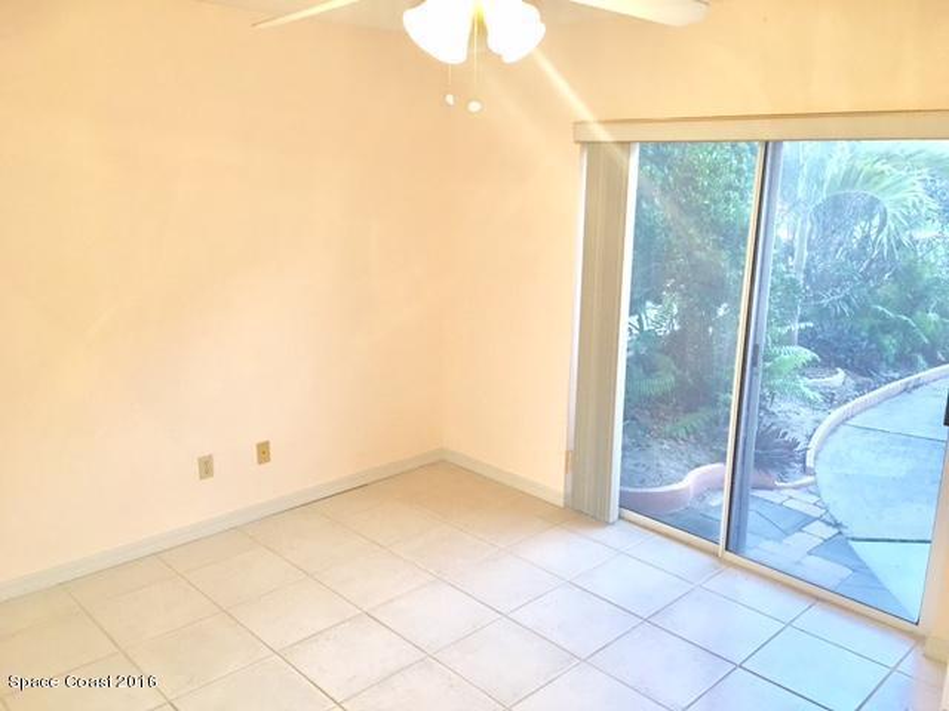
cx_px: 474
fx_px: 795
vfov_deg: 48.2
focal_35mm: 29
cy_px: 356
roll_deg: -2.2
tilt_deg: -12.8
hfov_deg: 61.7
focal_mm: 4.15
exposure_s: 1/15
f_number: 2.2
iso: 80
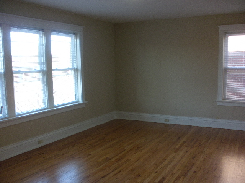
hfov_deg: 51.4
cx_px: 122
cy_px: 92
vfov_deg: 39.7
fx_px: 255
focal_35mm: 36
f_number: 3.5
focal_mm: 6.3
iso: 160
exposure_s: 1/30
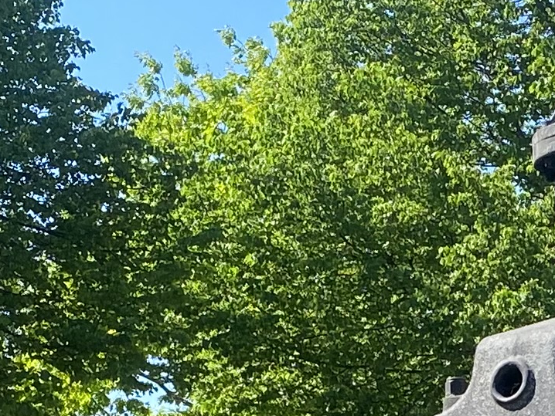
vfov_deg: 9.7
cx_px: 626
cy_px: 706
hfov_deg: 13.2
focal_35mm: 146
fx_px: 2342
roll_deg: +1.3
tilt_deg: +0.9
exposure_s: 1/1245
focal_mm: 4.25
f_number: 1.8
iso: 32
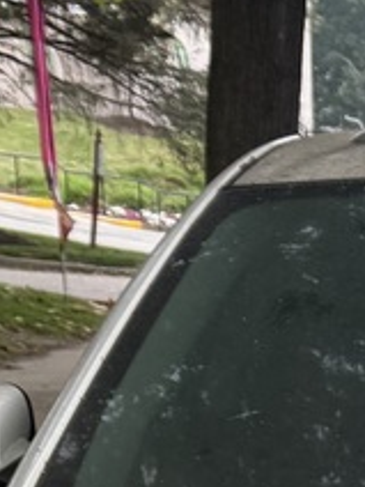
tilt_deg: -21.6
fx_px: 1912
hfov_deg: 10.2
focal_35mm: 136
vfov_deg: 12.6
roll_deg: -2.6
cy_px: 997
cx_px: 700
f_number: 1.78
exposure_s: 1/218
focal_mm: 6.76
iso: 160
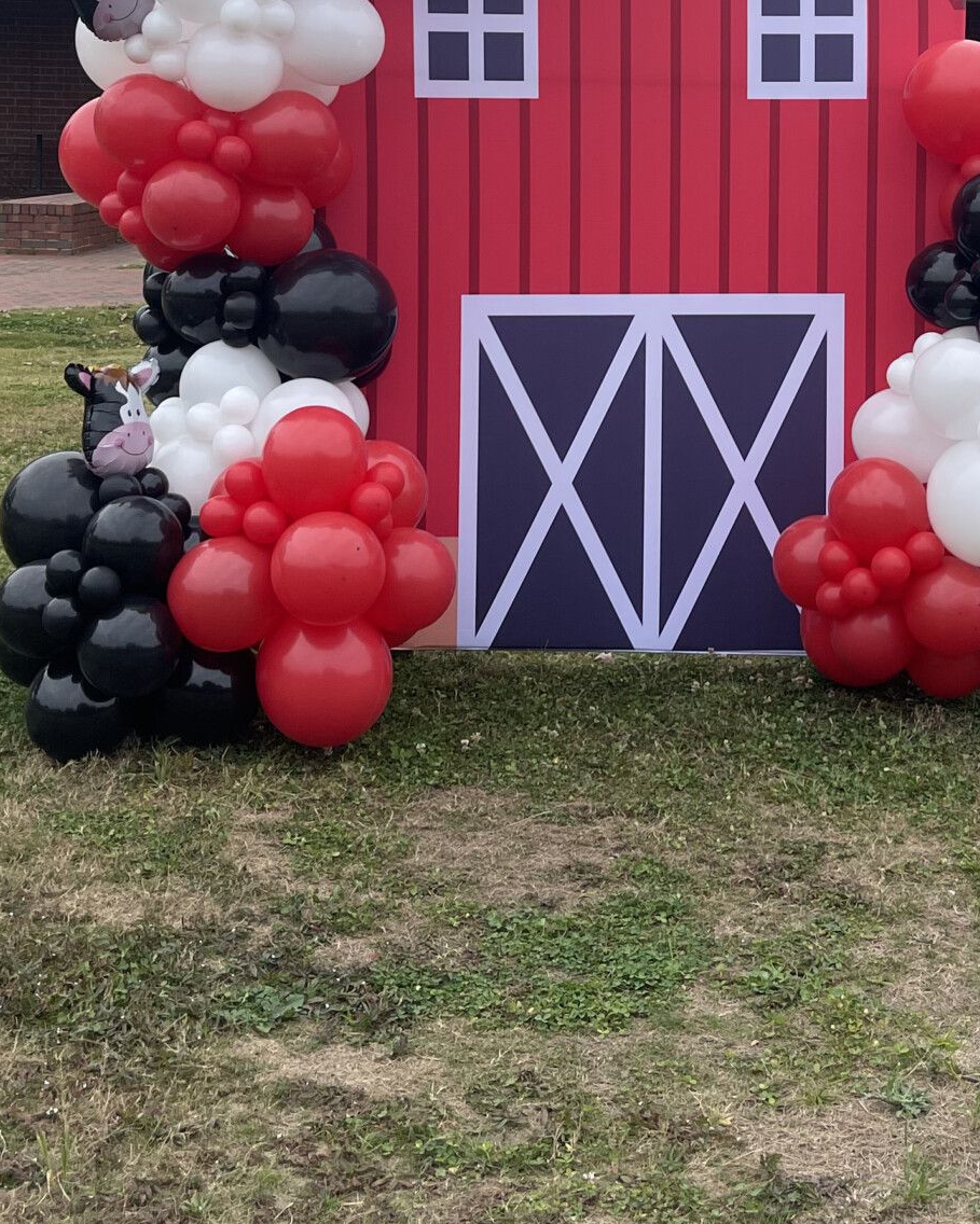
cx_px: 739
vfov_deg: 32.8
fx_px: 1994
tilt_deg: -3.1
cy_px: 171
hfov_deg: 27.2
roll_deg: -2.1
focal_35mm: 55
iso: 32
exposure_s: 1/1642
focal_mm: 5.1
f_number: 1.6
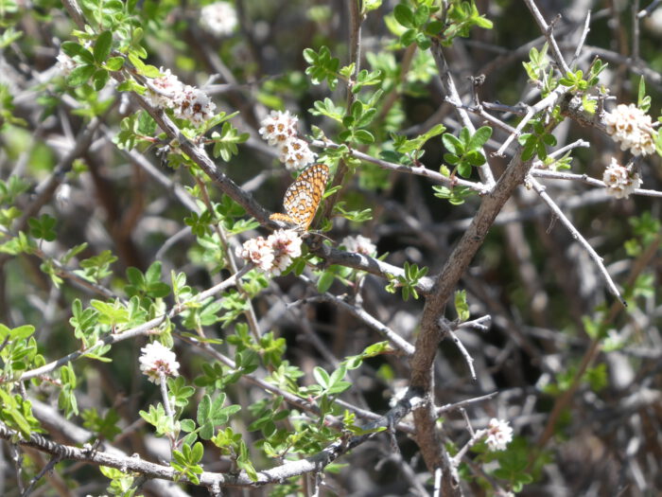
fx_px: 6636
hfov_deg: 5.7
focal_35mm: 347
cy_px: 248
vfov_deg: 4.3
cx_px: 331
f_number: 6
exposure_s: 1/125
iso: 80
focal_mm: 62.1
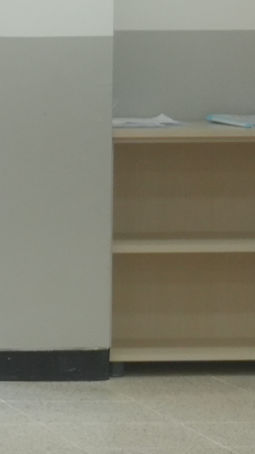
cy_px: 128
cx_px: -715
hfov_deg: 4.6
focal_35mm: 242
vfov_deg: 8.9
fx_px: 2910
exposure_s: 1/160
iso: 500
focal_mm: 30
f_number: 5
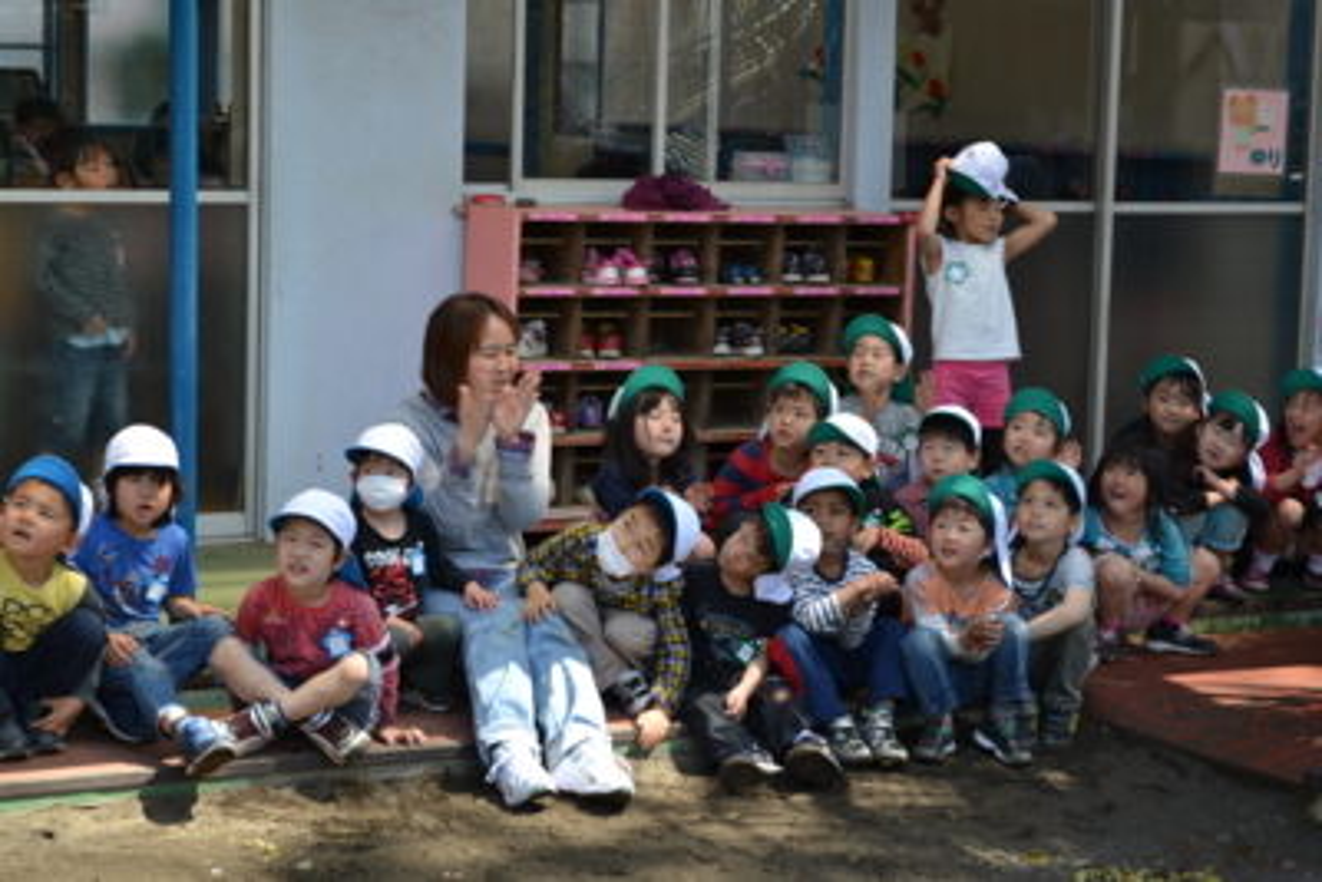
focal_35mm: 82
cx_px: 661
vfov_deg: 16.6
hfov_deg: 24.6
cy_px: 441
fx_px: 3031
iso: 140
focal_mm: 55
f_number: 5.6
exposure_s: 1/125
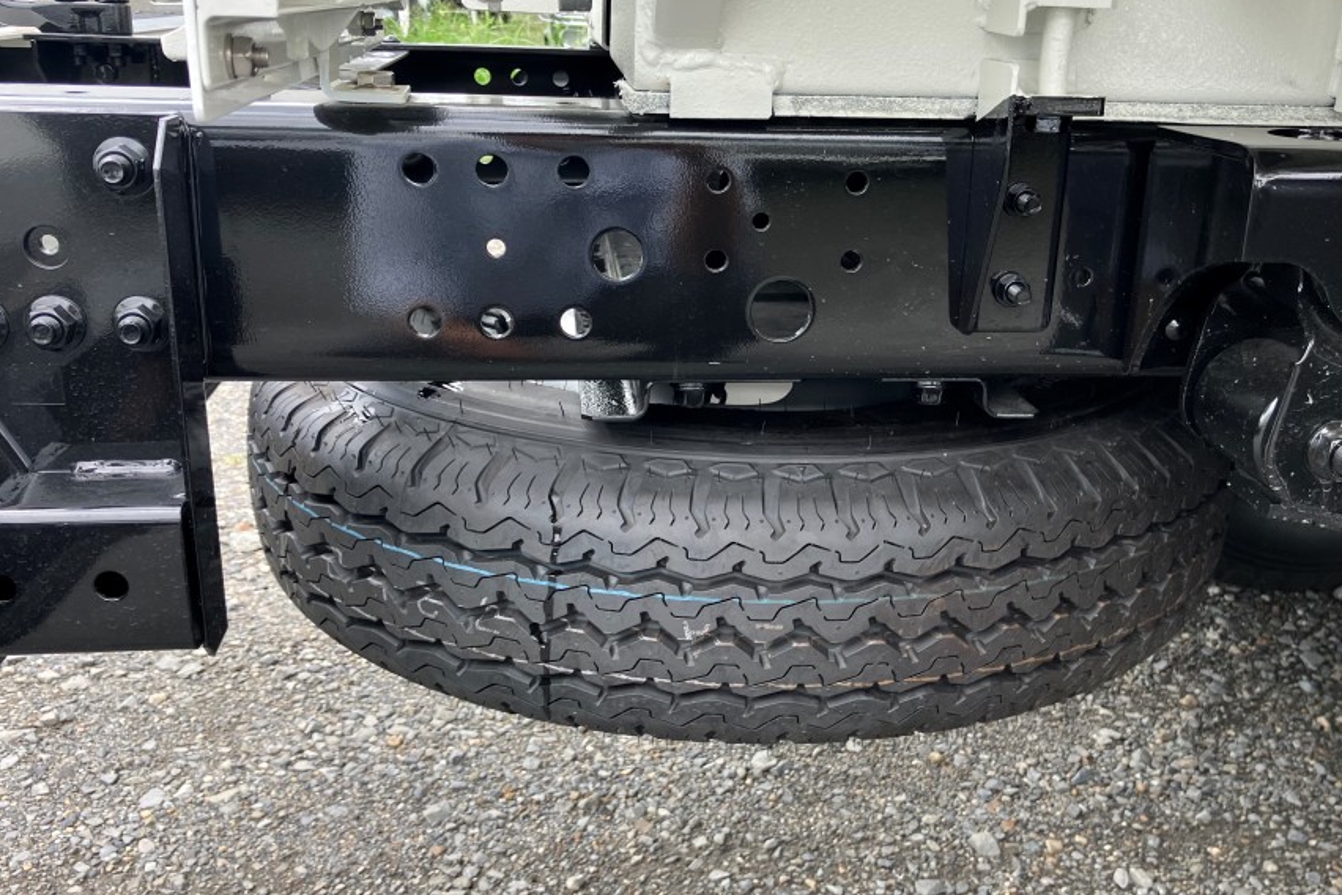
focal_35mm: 35
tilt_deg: -21.5
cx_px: 720
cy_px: 443
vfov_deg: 37.9
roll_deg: -0.8
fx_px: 1305
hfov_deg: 54.4
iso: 25
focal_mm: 3.99
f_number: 1.8
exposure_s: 1/172
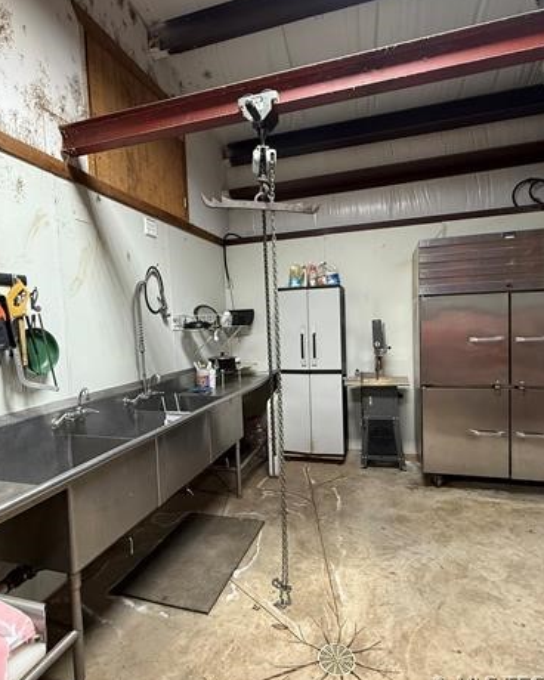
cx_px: 276
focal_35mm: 19
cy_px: 344
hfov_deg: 70.8
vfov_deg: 83.3
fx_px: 382
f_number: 2.2
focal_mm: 2.22
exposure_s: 1/120
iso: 250
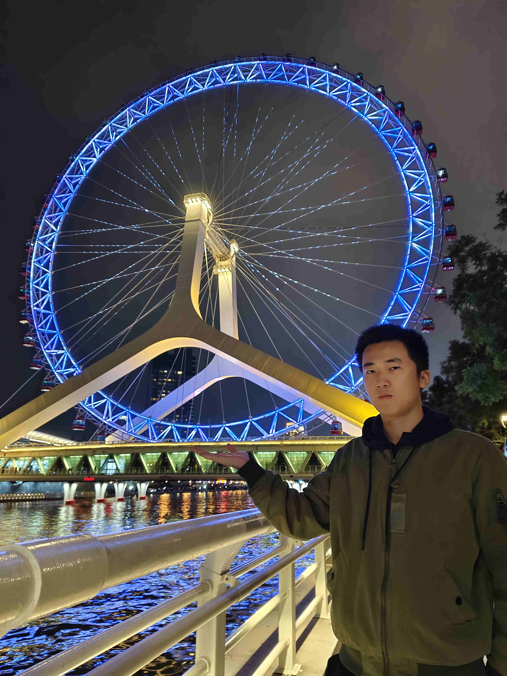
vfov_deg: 73.9
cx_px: 254
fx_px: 449
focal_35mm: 23
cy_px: 338
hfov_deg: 58.9
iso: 1744
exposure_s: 1/16.7
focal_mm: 5.56
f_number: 1.88
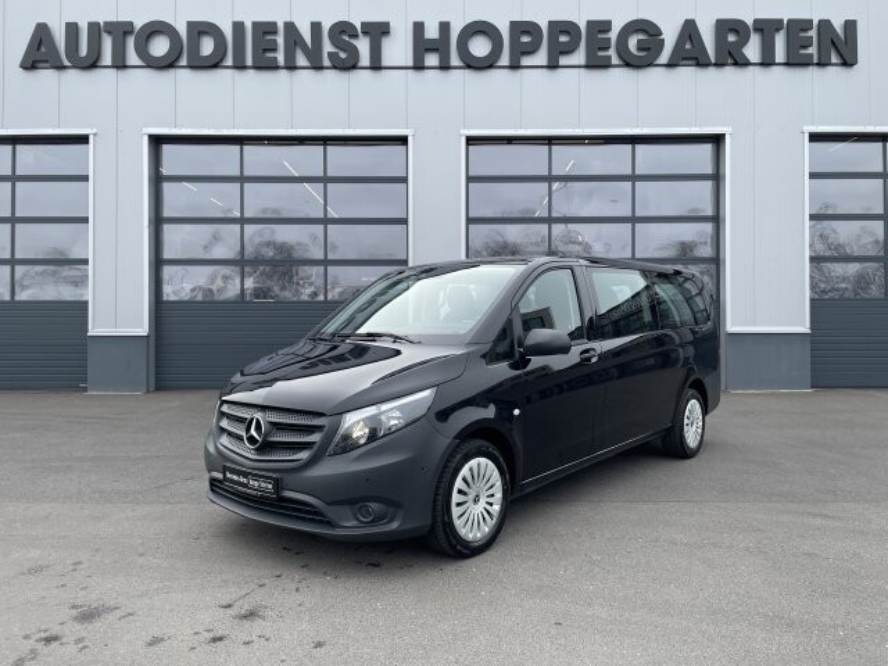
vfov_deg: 53.1
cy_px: 333
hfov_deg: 67.3
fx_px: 667
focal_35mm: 26
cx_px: 444
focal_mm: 4.2
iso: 32
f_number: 1.6
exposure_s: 1/849
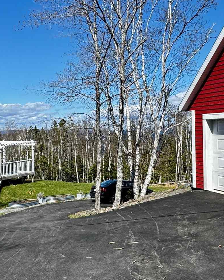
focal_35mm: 43
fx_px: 356
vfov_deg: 42.9
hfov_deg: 34.9
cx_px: 109
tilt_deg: -0.9
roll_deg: +2.7
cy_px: 140
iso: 40
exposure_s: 1/2342
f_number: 2.2
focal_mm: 2.22
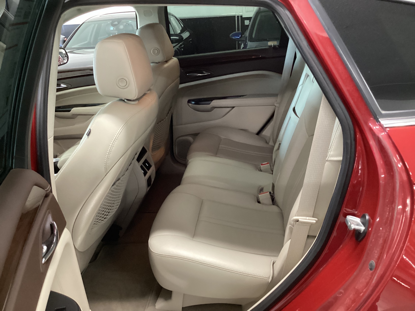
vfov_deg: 45.4
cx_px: 208
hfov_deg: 58.4
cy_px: 156
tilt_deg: -24.2
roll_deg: +2.5
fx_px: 372
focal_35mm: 31
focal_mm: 3.3
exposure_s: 1/25
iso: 400
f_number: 2.4
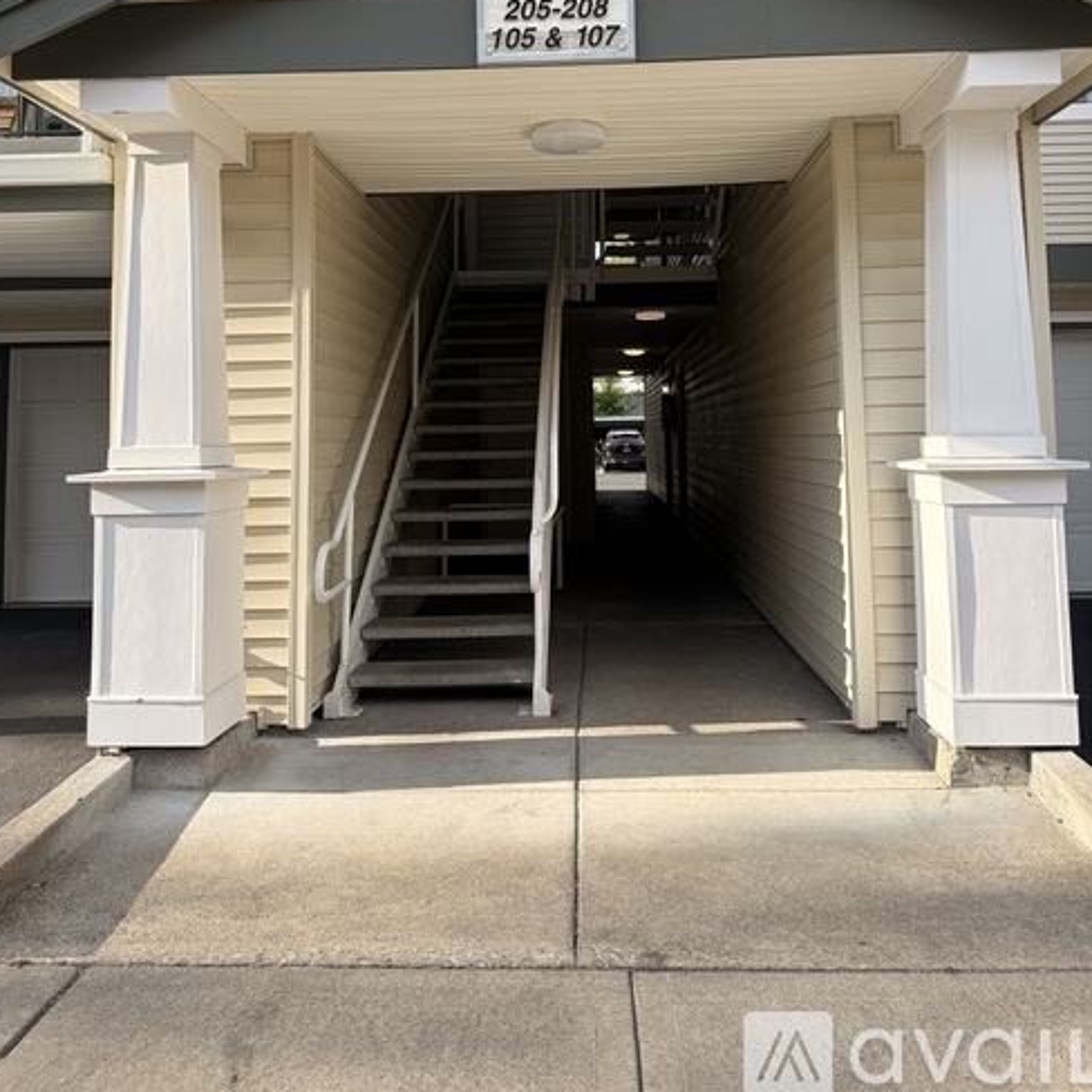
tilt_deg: +3.8
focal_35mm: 29
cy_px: 355
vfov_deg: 54.4
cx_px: 546
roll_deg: +0.7
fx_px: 1035
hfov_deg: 55.6
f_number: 1.78
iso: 80
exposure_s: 1/1653
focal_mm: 6.76
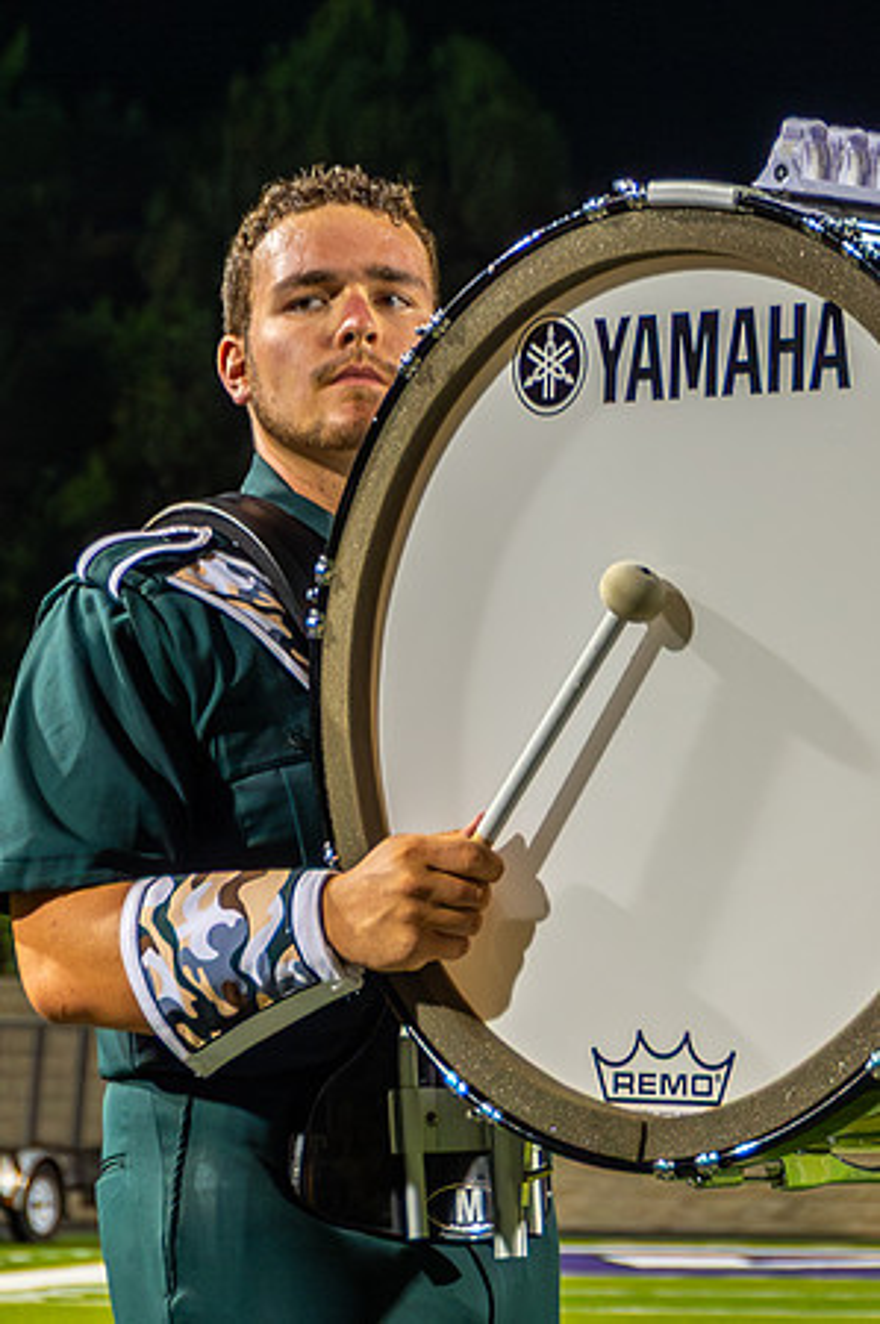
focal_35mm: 170
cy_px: 324
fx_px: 6254
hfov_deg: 8.0
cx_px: 645
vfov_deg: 12.1
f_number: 5.3
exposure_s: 1/160
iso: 2200
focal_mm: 75
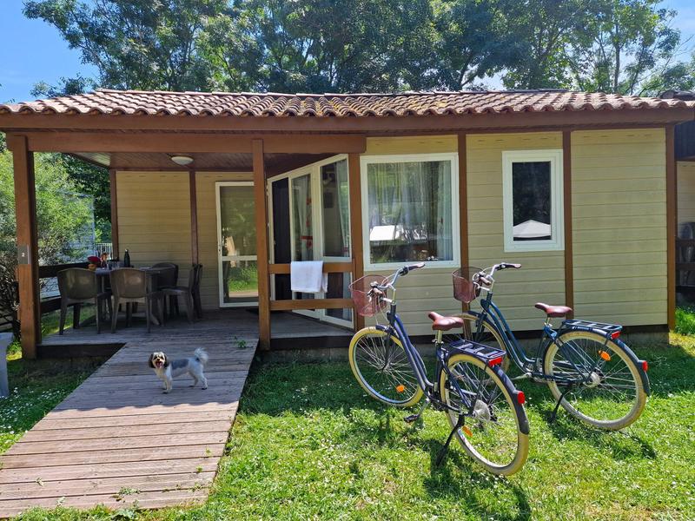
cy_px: 260
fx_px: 462
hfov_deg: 73.9
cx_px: 348
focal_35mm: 23
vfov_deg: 58.9
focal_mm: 6.4
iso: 50
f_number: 1.8
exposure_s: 1/460
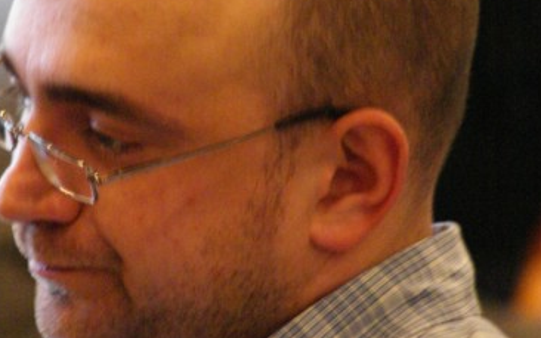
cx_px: 192
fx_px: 12949
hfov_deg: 2.4
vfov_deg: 1.5
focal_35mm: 878
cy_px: 87
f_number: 5.6
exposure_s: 1/8
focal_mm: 300
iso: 1600
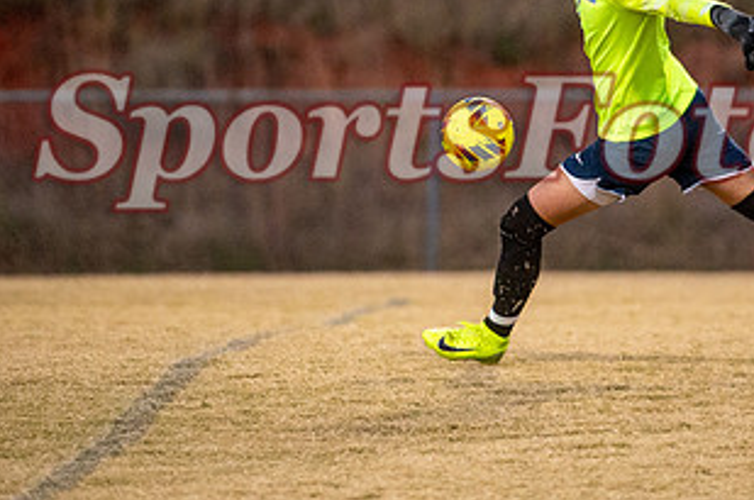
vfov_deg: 2.2
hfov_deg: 3.3
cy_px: 34
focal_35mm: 620
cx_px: 544
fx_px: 12965
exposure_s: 1/1000
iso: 5000
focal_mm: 330
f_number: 4
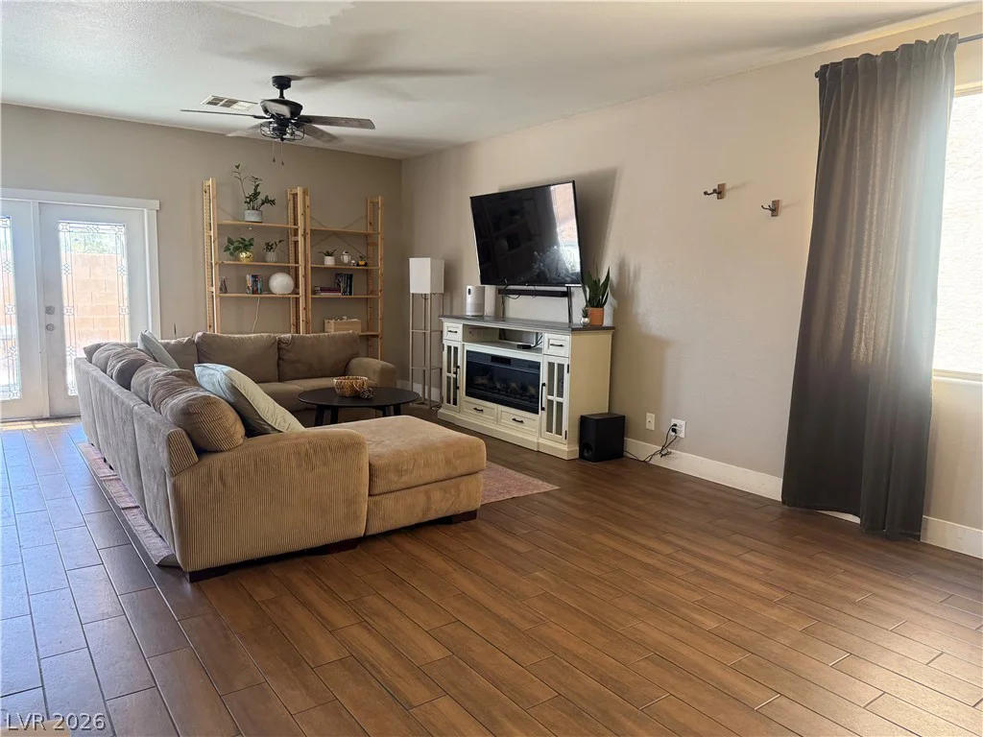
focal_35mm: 24
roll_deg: -1.7
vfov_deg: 56.8
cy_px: 368
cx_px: 492
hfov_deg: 71.6
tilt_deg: -6.6
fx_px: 682
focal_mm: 6.76
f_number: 1.78
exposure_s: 1/74
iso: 200
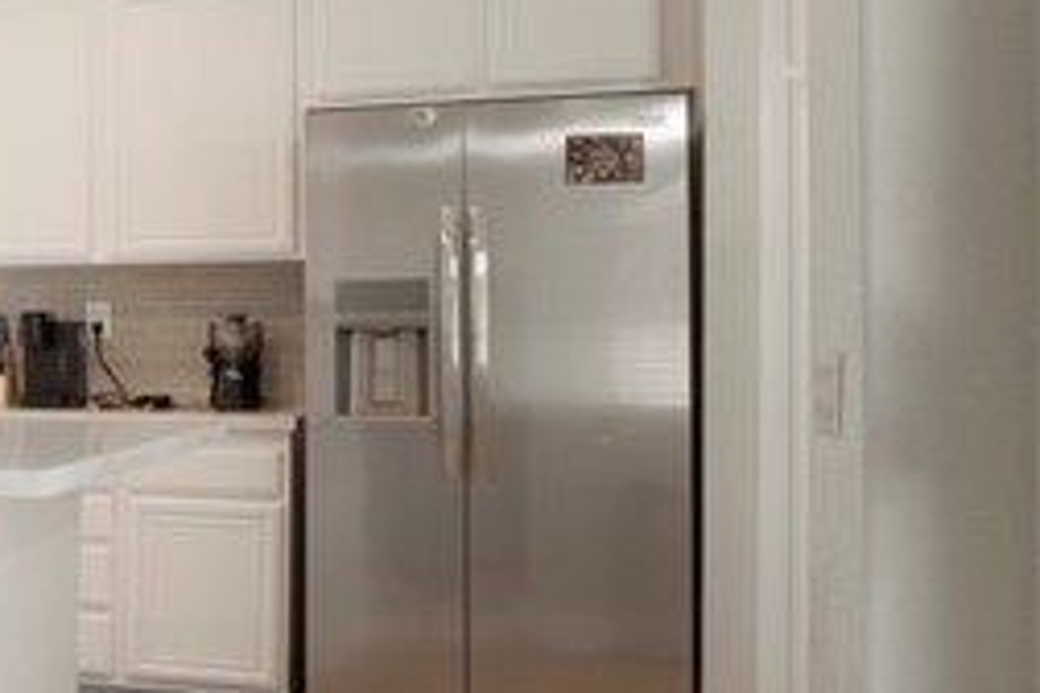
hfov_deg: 22.5
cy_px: 336
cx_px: -652
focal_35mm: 67
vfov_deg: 20.2
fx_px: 1948
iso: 400
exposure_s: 1/8
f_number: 8
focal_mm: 16.6
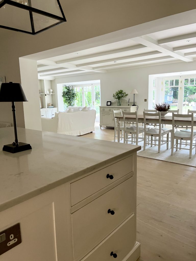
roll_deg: +1.3
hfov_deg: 53.1
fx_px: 196
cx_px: 98
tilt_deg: -9.2
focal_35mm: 26
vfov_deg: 67.3
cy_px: 130
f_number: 1.6
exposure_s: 1/60
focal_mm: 5.1
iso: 250
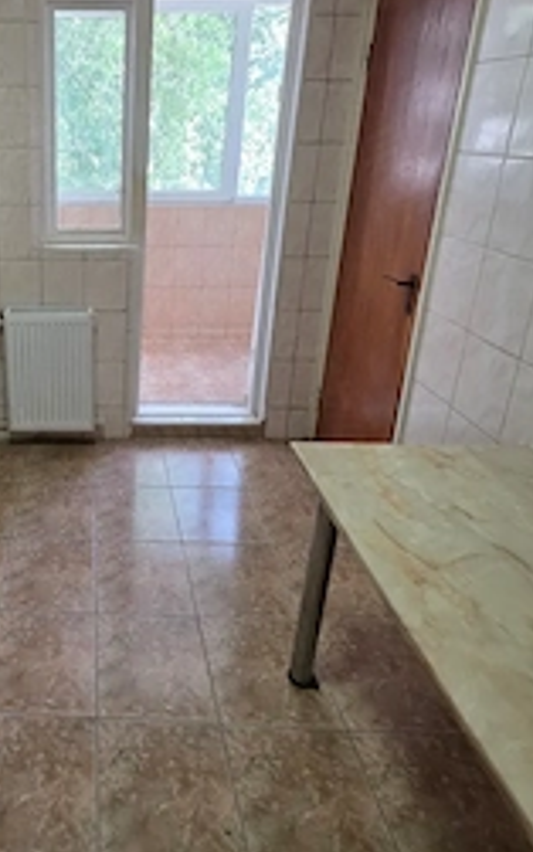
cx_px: 51
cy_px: 289
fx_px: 511
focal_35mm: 22
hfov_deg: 49.0
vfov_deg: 77.3
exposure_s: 1/100
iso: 250
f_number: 1.9
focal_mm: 2.2
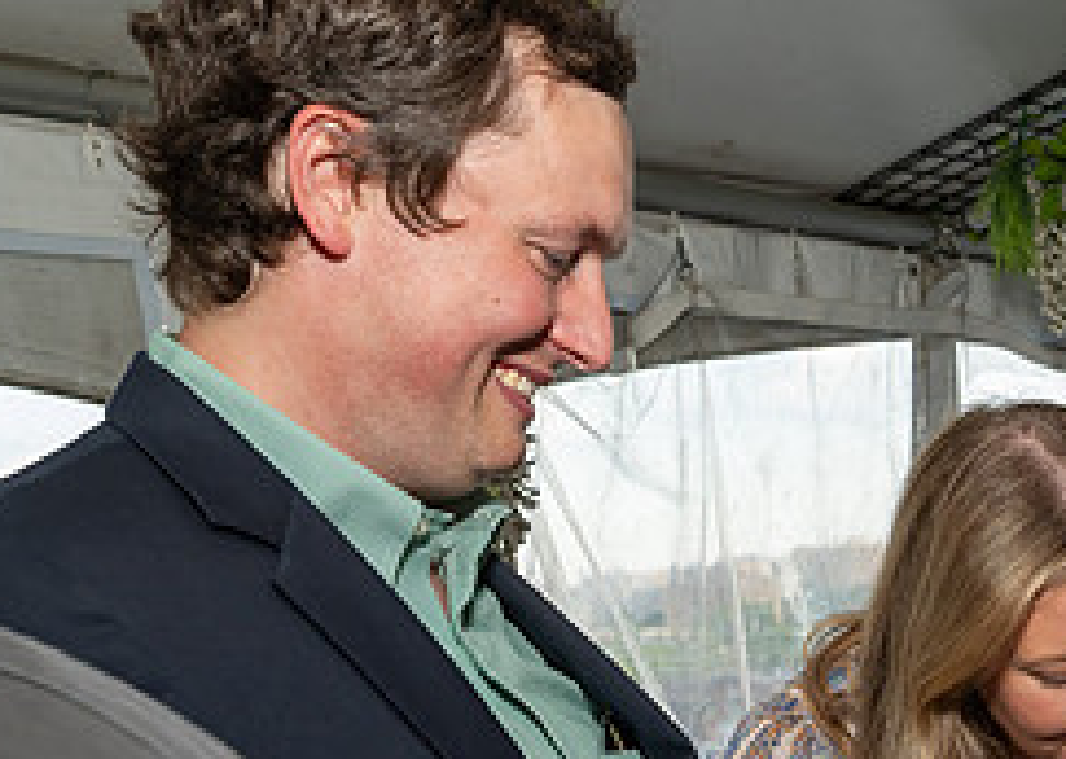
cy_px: 867
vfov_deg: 21.5
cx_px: 1091
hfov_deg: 29.4
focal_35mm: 62
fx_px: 1875
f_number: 7.1
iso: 640
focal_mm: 24
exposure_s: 1/250
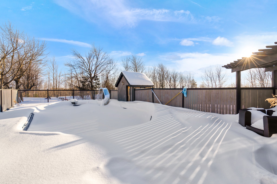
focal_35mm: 16
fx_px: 123
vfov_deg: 73.7
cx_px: 138
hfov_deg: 96.7
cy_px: 92
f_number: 8
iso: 125
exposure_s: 1/200
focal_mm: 16
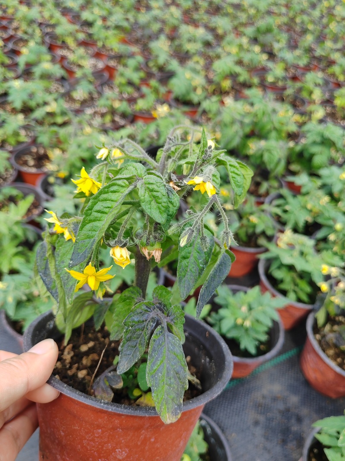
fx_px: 359
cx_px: 172
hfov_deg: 51.3
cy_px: 230
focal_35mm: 27
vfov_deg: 65.3
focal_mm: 5.52
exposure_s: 1/410
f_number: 1.9
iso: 50
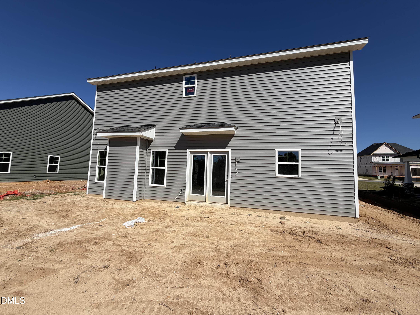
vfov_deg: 85.7
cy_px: 158
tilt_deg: +4.0
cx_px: 210
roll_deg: -1.7
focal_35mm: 14
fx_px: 170
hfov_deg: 102.1
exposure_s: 1/1795
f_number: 2.2
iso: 25
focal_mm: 2.22
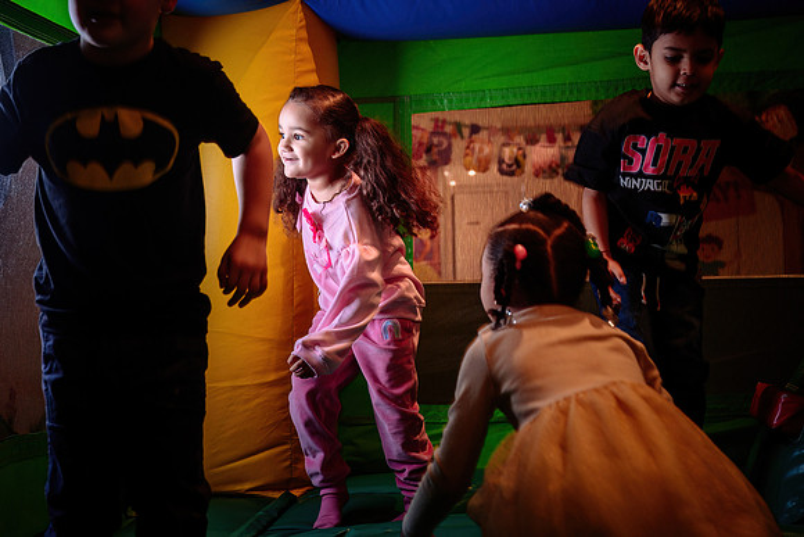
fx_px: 1101
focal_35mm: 49
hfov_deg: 40.1
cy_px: 254
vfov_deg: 27.4
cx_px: 365
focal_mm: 44
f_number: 4
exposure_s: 1/100
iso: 800
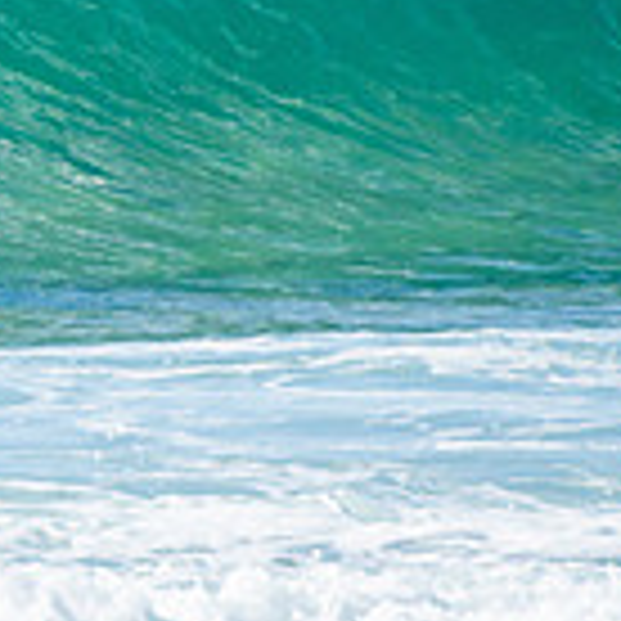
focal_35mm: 2145
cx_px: -526
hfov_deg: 0.8
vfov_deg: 0.8
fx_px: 43536
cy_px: 16
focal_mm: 400
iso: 280
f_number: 5.6
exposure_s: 1/1250
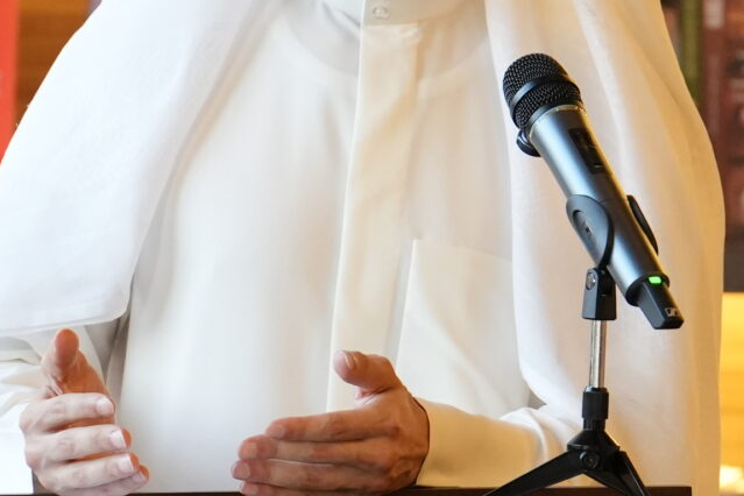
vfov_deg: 1.7
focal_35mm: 801
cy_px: 325
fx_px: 16553
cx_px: 345
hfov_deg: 2.6
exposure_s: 1/160
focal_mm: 200
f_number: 2.8
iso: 3200
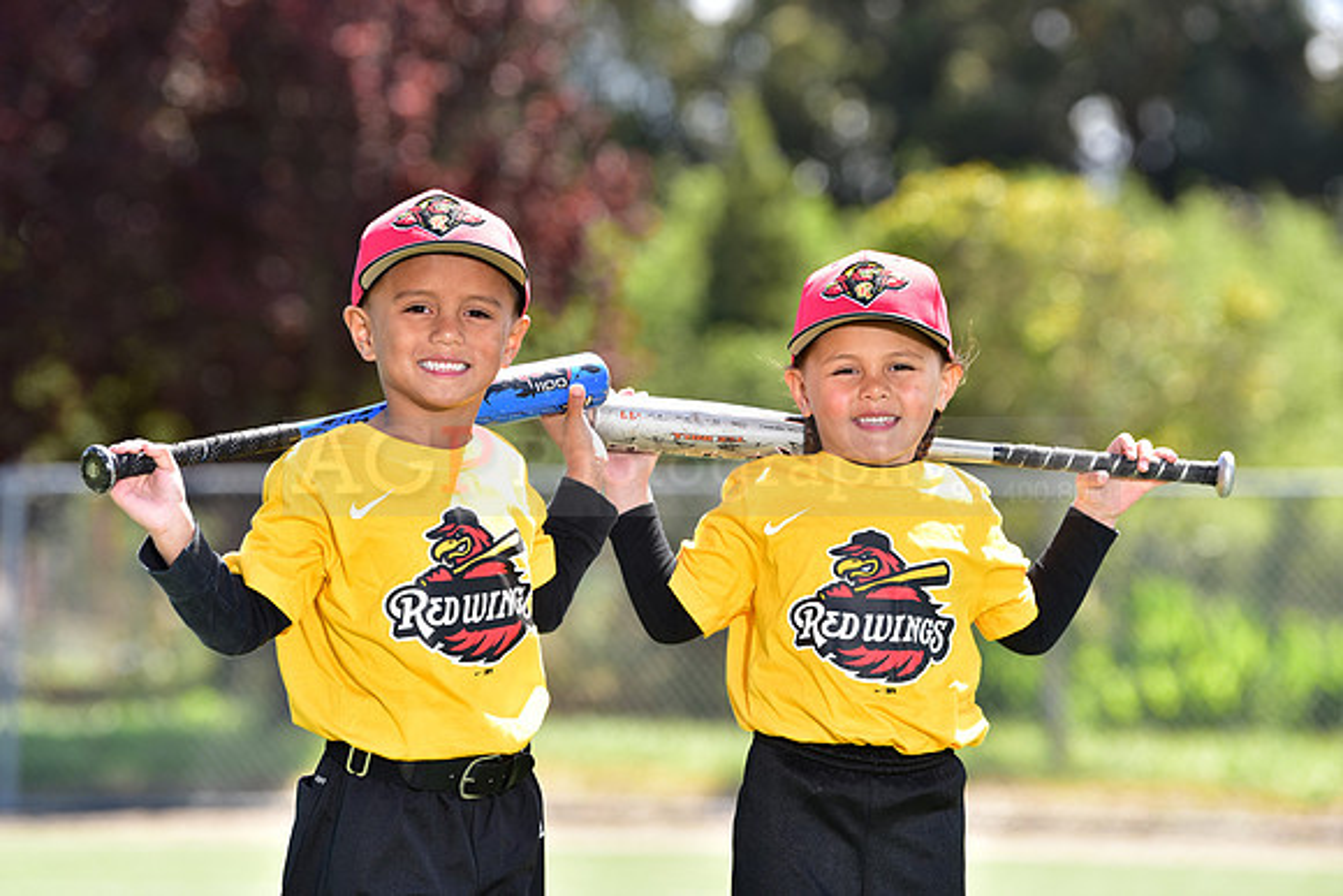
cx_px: 672
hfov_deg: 12.1
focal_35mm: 170
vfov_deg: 8.1
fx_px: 6343
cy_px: 448
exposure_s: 1/200
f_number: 4.5
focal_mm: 170
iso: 80
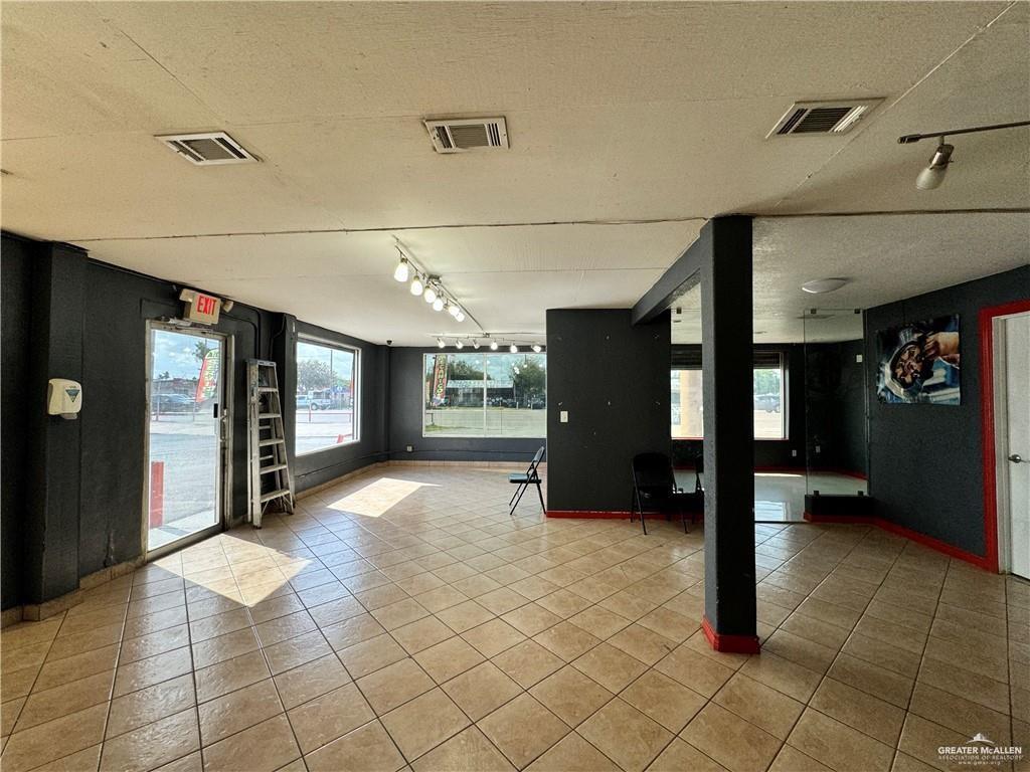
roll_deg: -0.1
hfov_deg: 102.1
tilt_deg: +0.8
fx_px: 417
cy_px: 386
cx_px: 515
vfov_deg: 85.7
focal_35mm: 14
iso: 125
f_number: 2.2
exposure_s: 1/120
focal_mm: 2.22
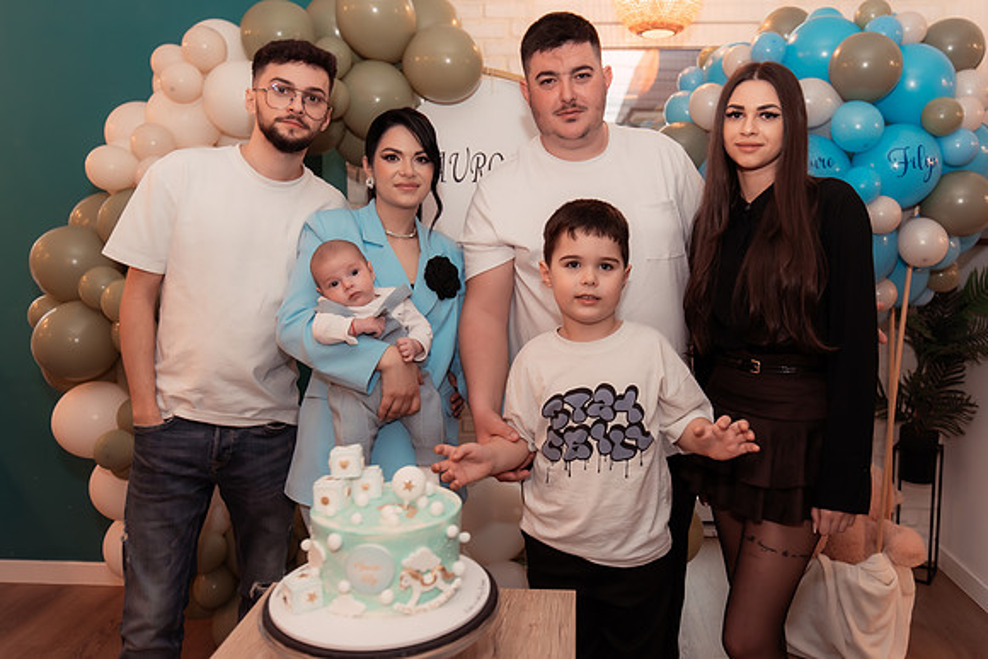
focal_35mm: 28
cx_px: 541
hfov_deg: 65.7
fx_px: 764
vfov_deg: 46.6
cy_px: 302
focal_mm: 24
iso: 1600
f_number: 2.8
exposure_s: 1/250
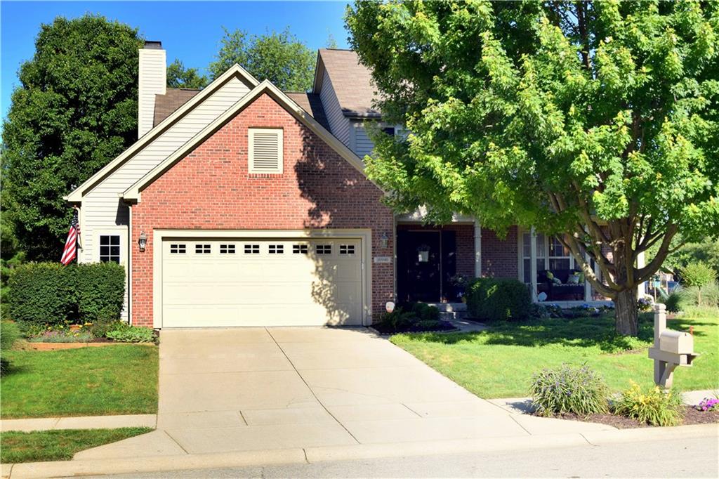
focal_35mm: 46
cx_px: 360
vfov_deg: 28.9
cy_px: 240
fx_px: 928
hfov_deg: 42.3
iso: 200
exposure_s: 1/200
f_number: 10
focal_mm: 31
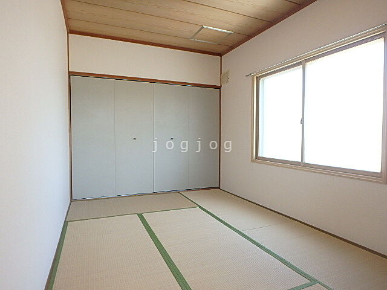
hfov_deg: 79.0
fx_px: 235
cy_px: 145
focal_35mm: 21
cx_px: 194
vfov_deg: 63.4
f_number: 3.5
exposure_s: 1/50
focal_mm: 3.7
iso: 200
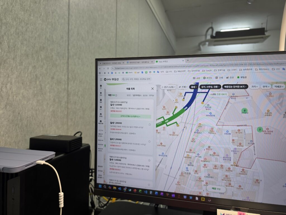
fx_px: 190
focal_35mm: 23
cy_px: 108
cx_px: 143
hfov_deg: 73.9
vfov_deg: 58.9
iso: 40
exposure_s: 1/105
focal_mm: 6.5
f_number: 1.4
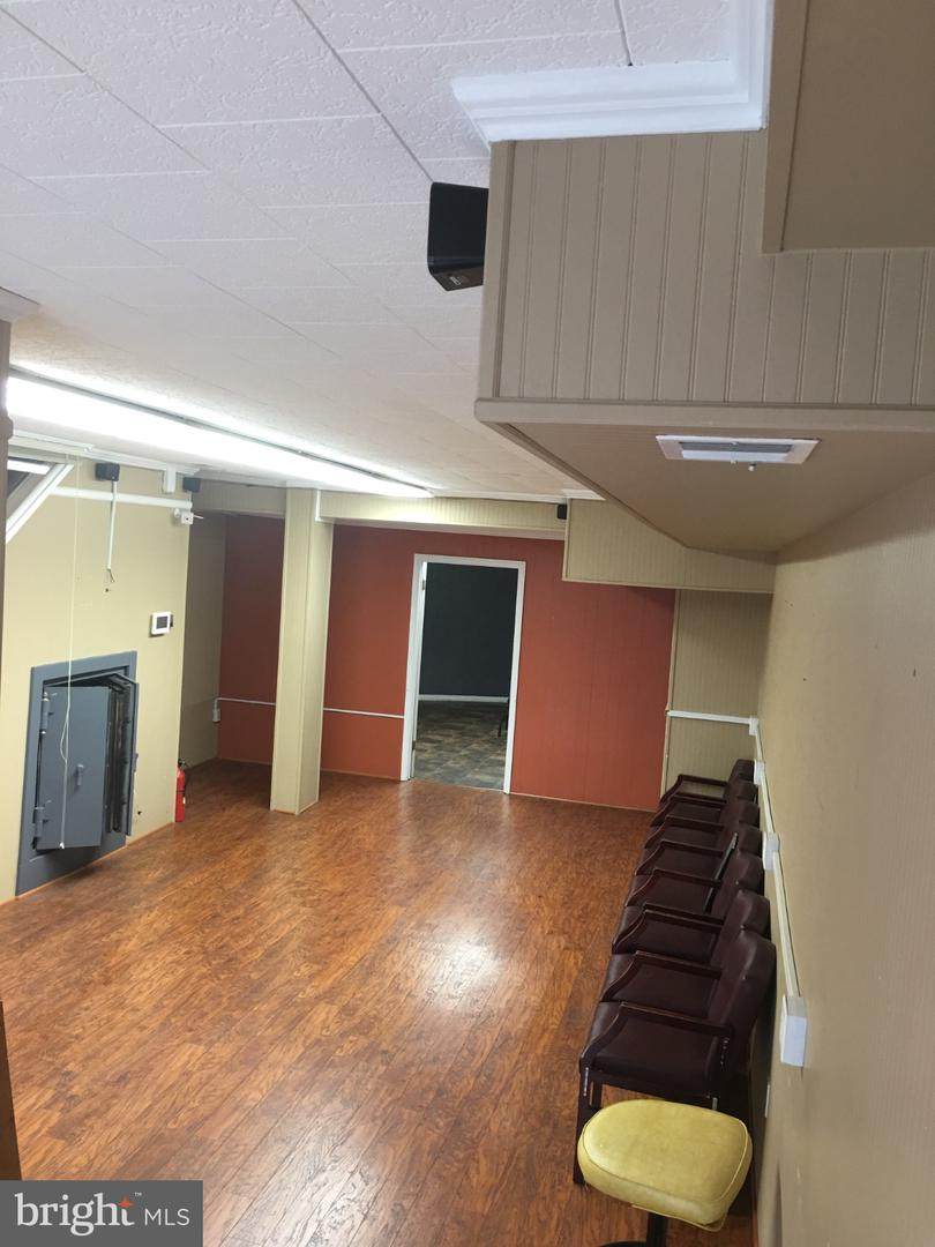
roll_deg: -3.8
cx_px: 468
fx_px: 1044
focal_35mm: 29
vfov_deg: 61.7
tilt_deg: -3.8
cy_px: 624
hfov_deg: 48.2
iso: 40
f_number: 2.2
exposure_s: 1/15
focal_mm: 4.15
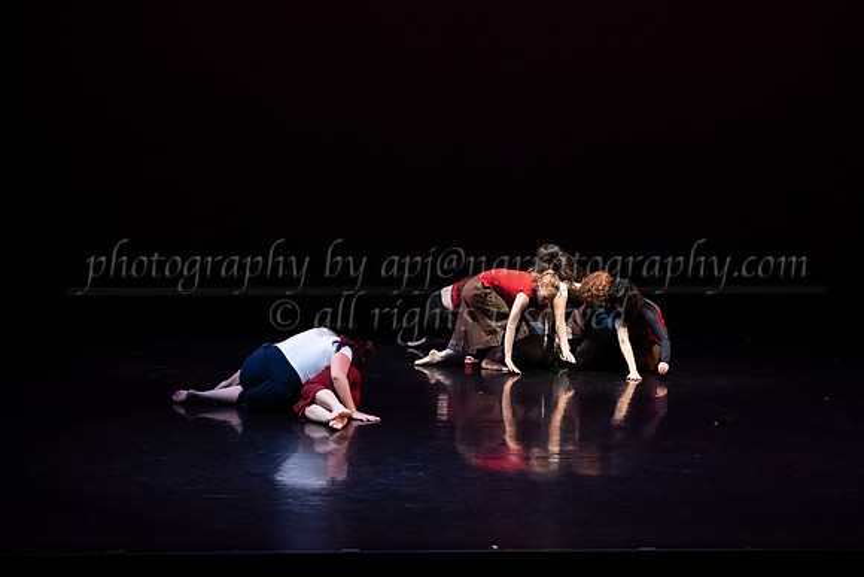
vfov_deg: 17.4
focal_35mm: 78
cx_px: 517
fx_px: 1882
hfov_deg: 25.8
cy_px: 218
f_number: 4
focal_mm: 63
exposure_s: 1/400
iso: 4000
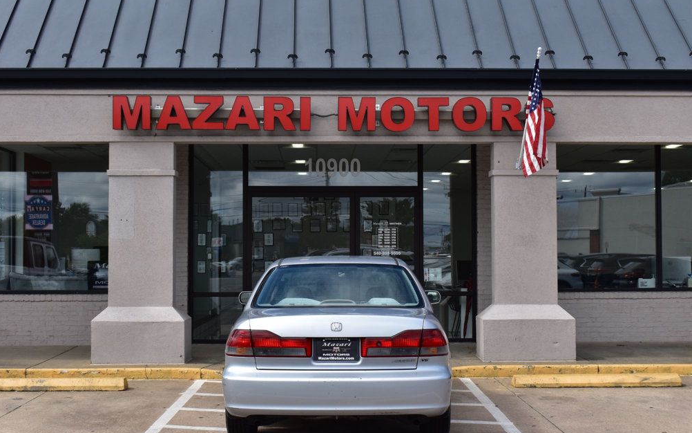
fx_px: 943
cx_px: 351
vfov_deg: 25.8
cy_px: 228
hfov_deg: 40.3
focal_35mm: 50
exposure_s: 1/500
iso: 360
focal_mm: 32
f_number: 11
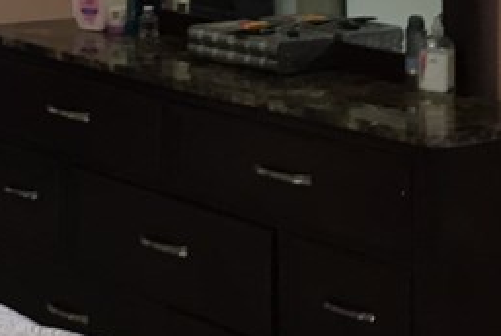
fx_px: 1672
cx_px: -290
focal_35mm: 120
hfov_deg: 15.5
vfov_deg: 10.8
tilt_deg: +1.6
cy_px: -236
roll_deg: -0.3
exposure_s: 1/33
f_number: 2.2
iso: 100
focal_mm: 4.15
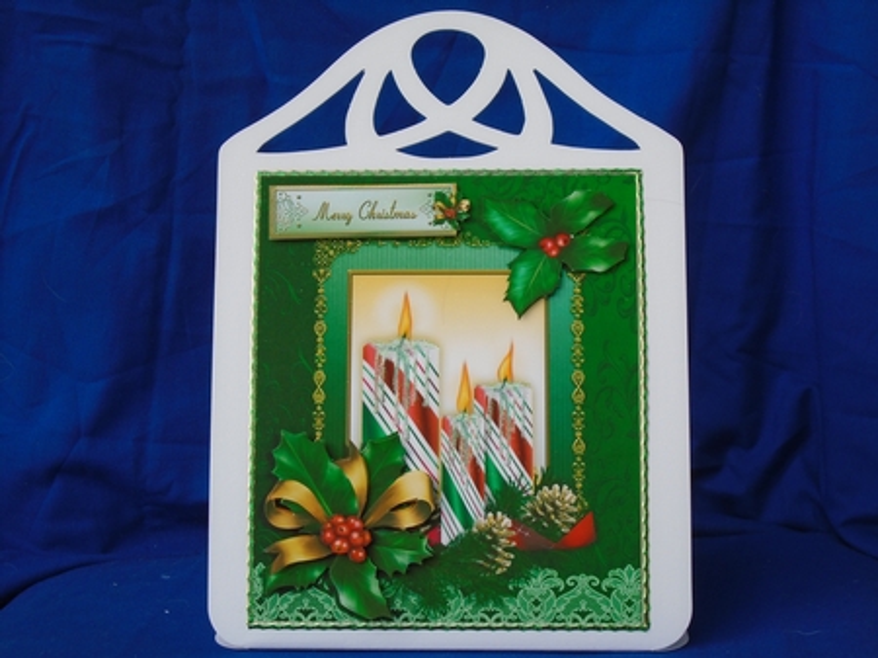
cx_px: 439
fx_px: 1724
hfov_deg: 28.6
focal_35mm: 68
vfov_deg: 21.6
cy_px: 329
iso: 100
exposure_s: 1/320
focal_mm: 12
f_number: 5.5
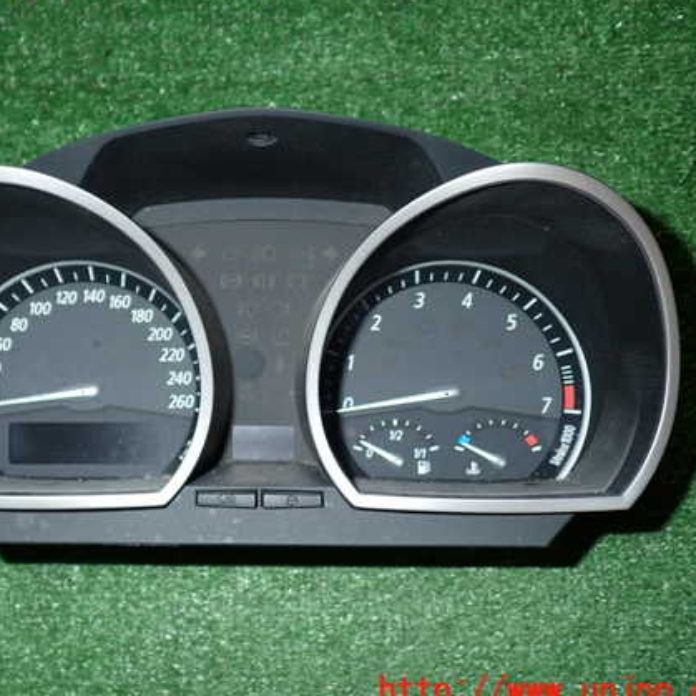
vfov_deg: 43.9
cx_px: 256
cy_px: 339
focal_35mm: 38
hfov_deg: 43.5
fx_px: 864
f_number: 6.3
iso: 200
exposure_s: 1/30
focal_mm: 5.4
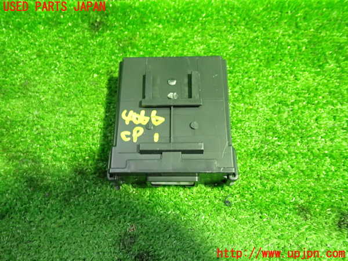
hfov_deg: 60.0
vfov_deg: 46.8
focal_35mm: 30
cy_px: 130
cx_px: 174
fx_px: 302
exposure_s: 1/30
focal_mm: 5.4
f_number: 2.3
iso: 640
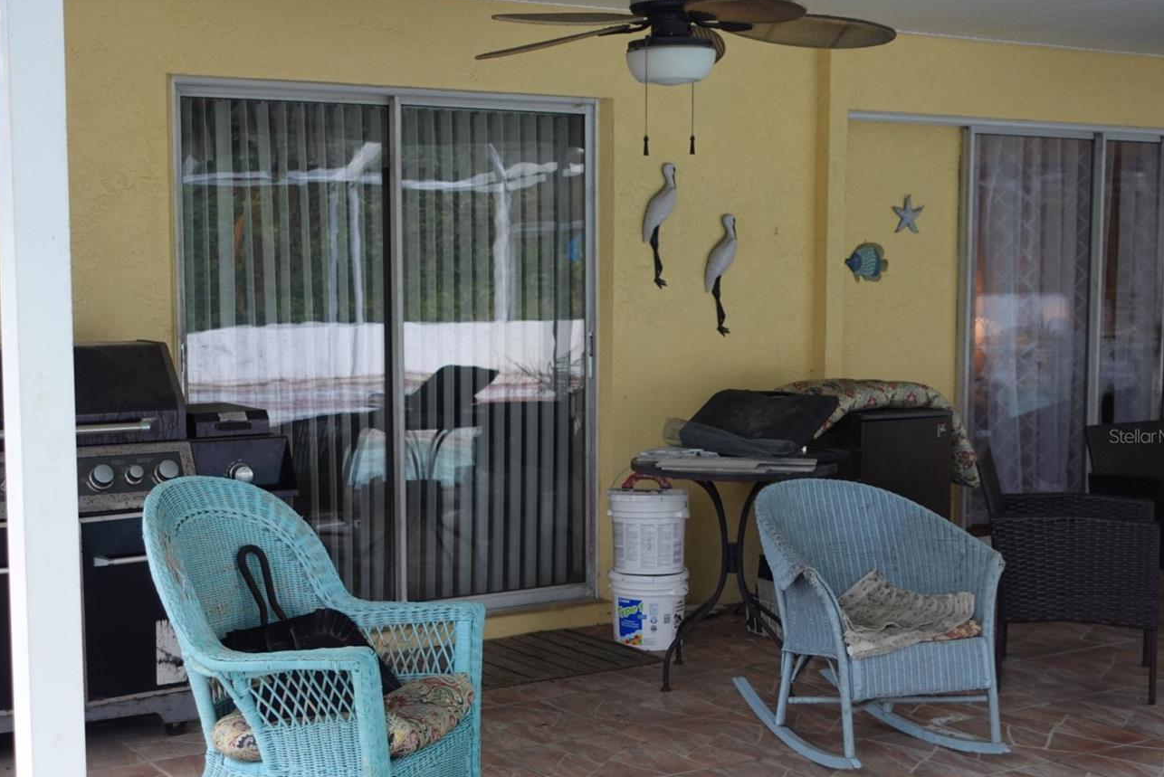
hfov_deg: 38.7
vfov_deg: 26.5
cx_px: 470
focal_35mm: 51
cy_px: 436
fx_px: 1650
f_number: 2.8
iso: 125
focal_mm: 15.46
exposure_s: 1/50
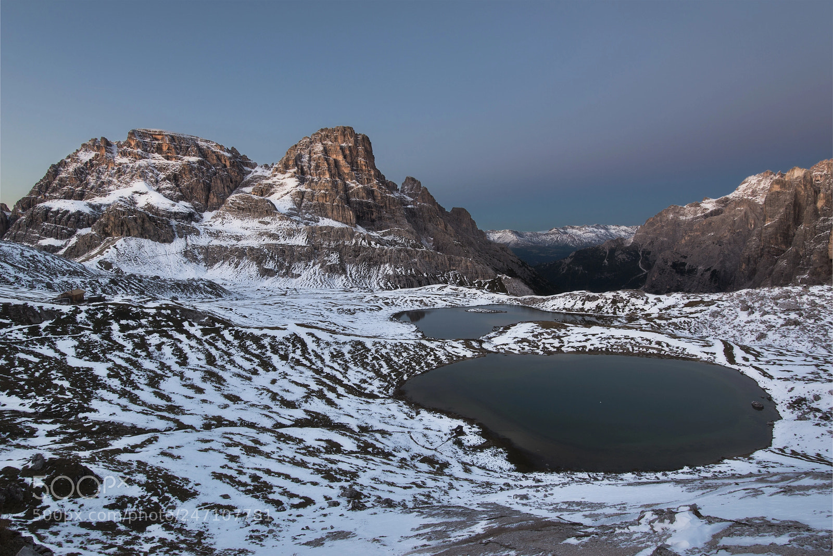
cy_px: 278
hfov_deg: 90.0
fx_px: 417
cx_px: 416
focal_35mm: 18
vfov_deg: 67.4
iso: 100
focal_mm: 18
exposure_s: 1.3
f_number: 11
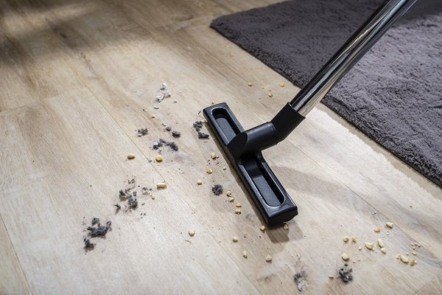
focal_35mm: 35
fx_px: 430
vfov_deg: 37.9
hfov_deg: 54.4
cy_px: 148
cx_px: 221
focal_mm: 35
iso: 100
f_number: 5
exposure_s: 1/200
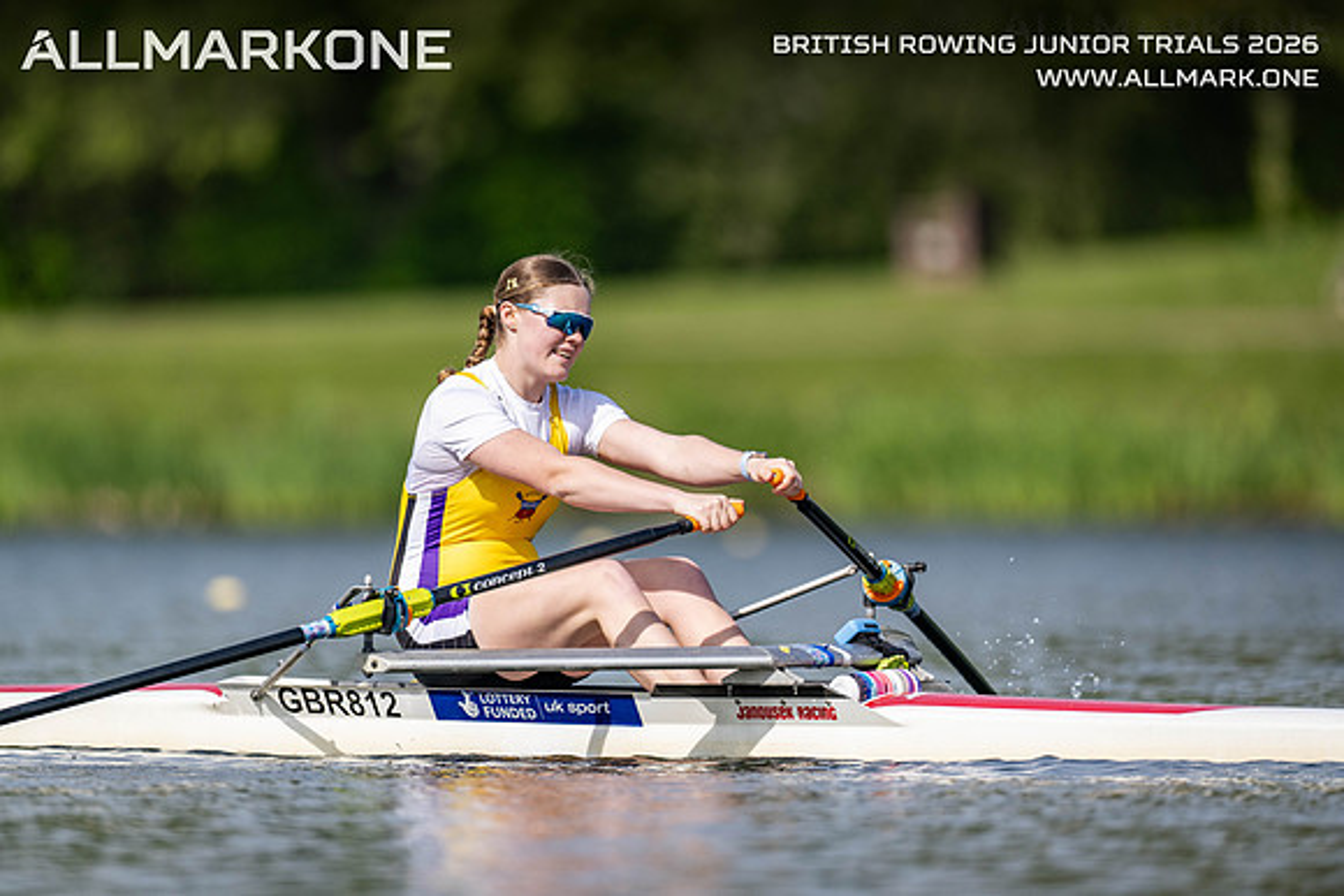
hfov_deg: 3.4
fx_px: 22404
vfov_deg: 2.3
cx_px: 672
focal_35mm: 600
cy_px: 448
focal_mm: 600
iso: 250
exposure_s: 1/2500
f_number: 4
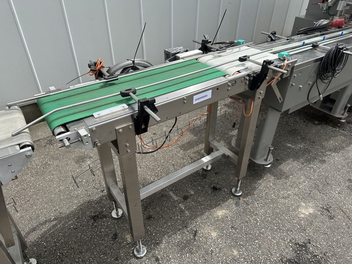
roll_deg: -0.6
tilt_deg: -35.0
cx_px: 176
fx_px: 244
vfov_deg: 56.8
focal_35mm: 24
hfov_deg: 71.6
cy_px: 132
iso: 80
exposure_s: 1/2252
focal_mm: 6.86
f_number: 1.78
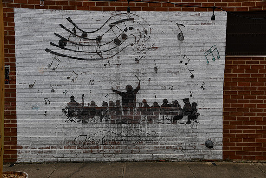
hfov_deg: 42.7
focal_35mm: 46
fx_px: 340
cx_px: 133
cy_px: 89
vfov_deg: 29.3
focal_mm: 31
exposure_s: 1/250
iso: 180
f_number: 8
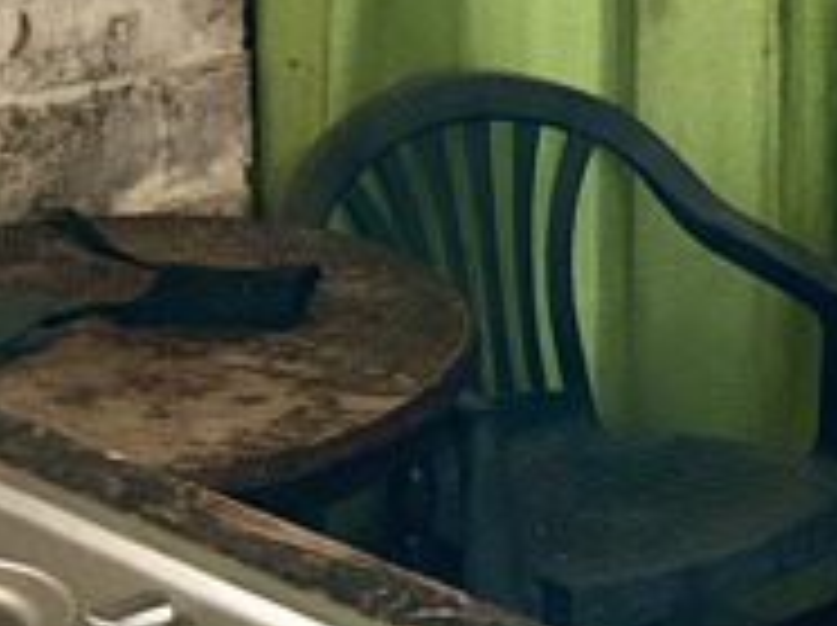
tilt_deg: -0.6
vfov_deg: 12.4
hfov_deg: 16.8
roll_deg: +1.2
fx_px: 2705
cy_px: -401
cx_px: 999
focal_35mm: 112
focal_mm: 5.7
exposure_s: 1/30
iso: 640
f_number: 1.5
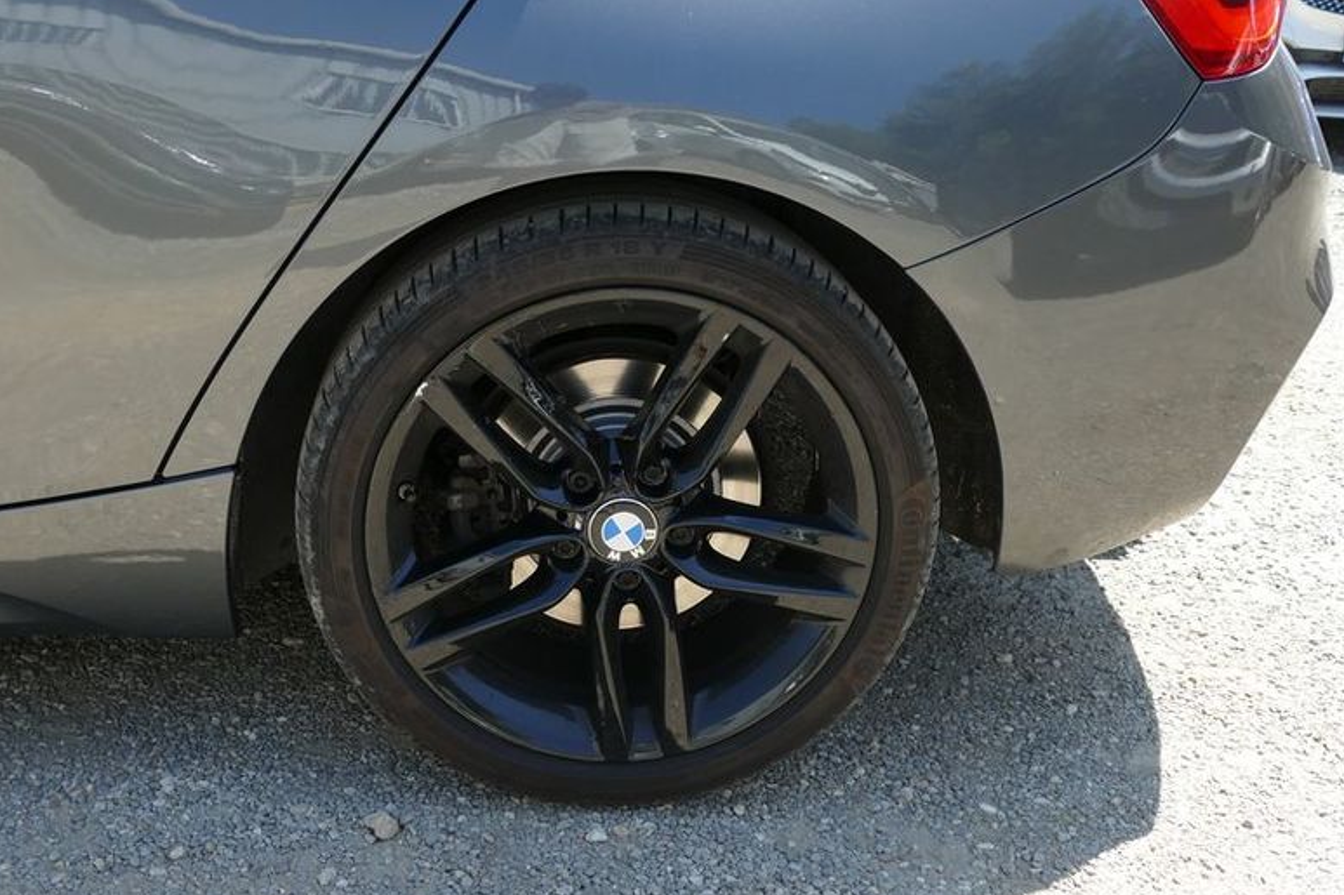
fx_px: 1642
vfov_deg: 30.5
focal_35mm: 44
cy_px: 494
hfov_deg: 44.5
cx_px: 631
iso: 125
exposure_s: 1/500
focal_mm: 12.38
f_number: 3.1
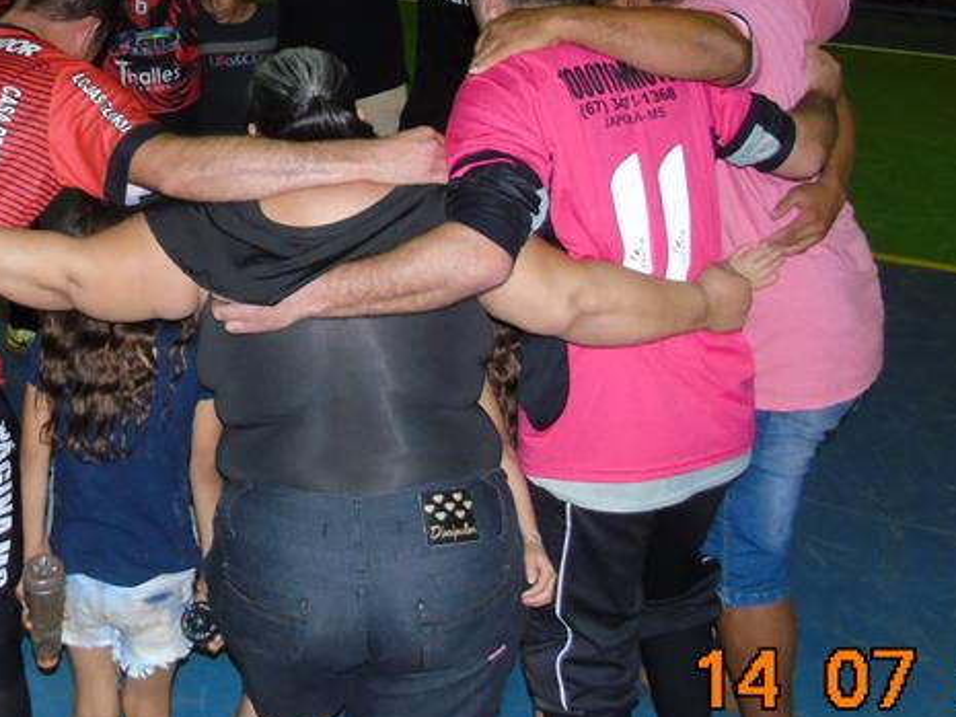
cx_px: 214
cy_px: 55
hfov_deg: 34.0
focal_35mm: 55
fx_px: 1519
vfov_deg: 25.6
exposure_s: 1/30
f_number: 3.4
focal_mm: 4.4
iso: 320
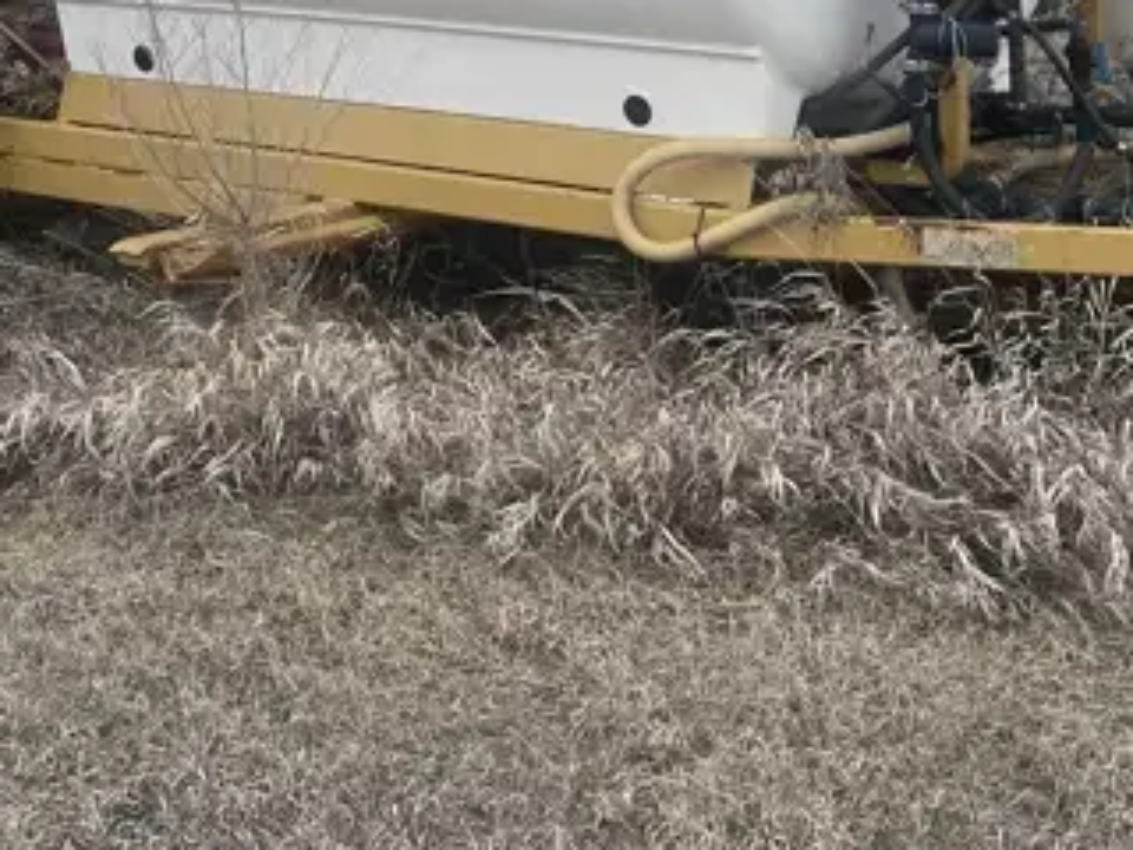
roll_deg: -0.5
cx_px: 212
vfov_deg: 18.4
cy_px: 14
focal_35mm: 78
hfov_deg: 24.6
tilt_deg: -4.6
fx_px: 2553
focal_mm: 4.2
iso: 32
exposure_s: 1/1033
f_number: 1.6
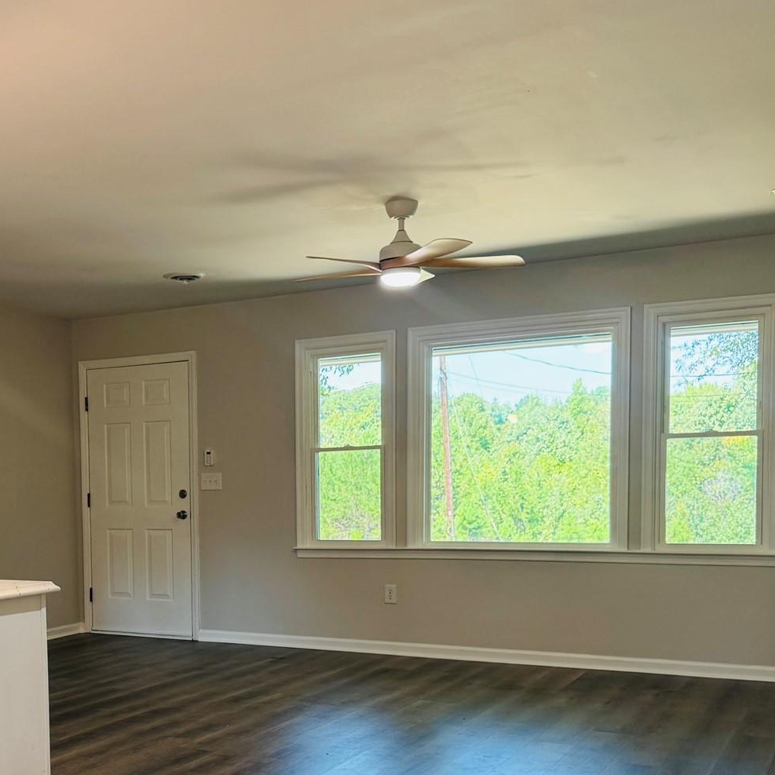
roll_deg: +0.8
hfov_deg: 36.8
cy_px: 560
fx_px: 1115
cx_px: 141
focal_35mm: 44
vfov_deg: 37.6
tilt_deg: -4.5
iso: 125
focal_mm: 6.76
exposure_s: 1/120
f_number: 1.78
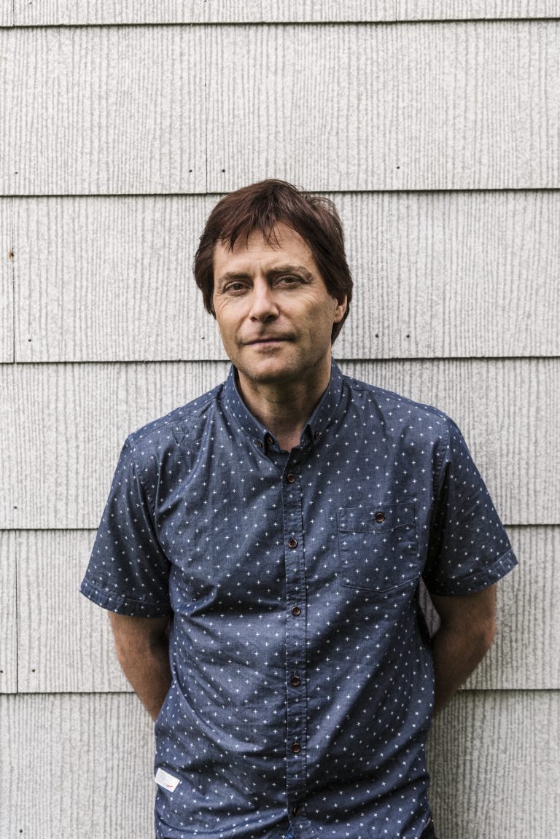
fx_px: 1026
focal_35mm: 44
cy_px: 420
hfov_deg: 30.5
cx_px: 280
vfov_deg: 44.5
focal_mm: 44
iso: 400
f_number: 5.6
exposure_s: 1/250
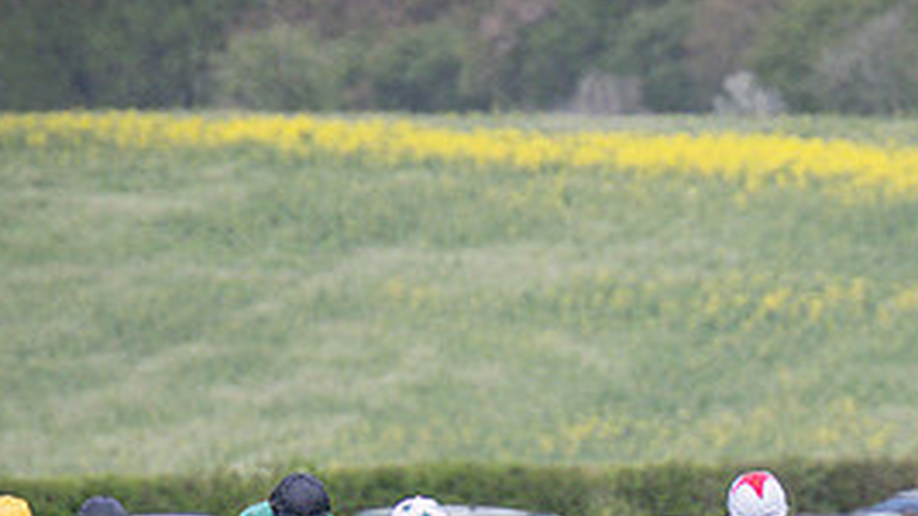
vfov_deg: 1.1
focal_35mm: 1086
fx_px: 26427
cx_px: 1012
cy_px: 753
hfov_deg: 2.0
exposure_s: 1/2000
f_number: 4
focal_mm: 185
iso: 400
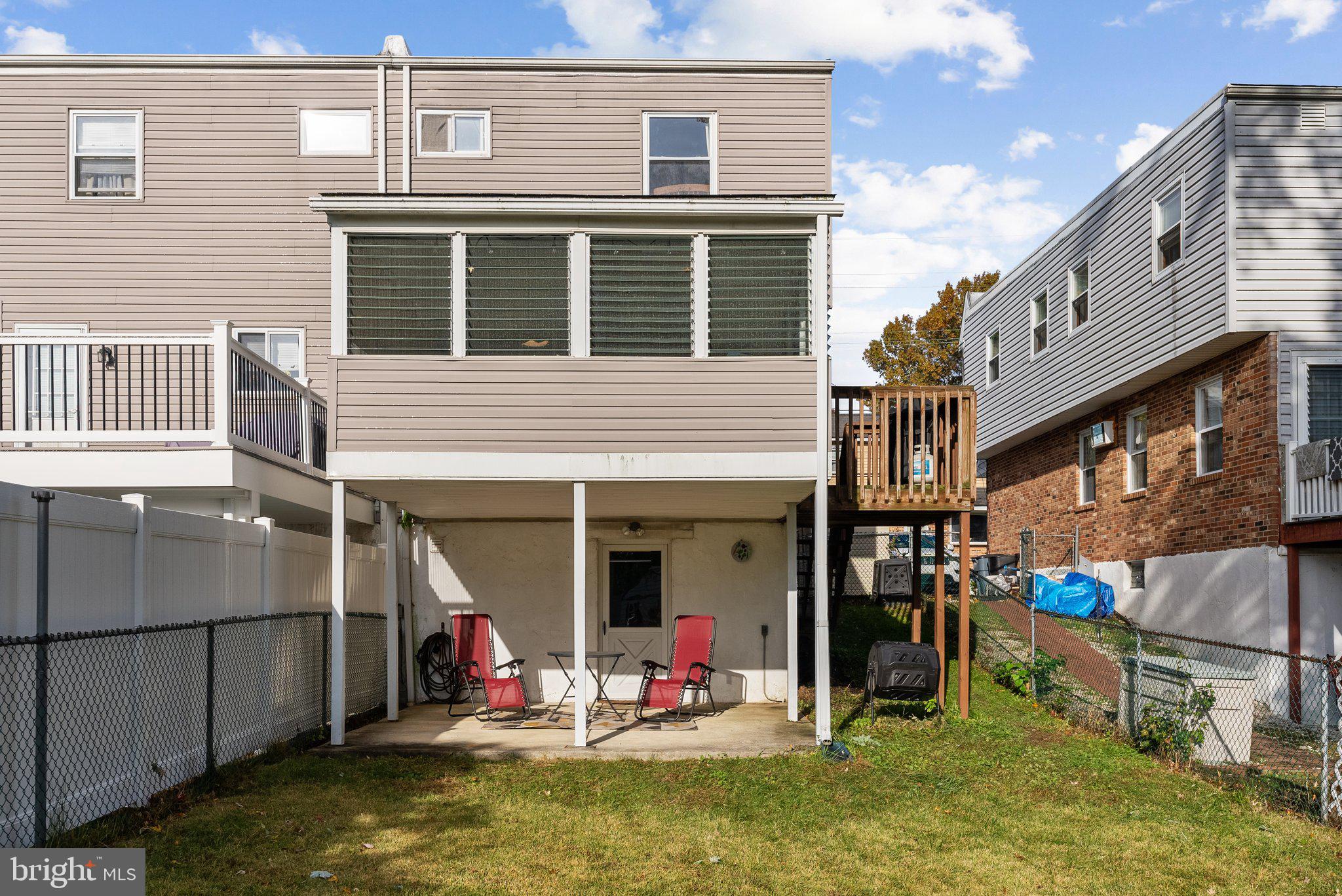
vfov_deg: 43.6
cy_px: 448
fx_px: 1119
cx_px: 671
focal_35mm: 30
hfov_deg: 61.9
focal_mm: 30
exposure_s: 1/1250
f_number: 7.1
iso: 250
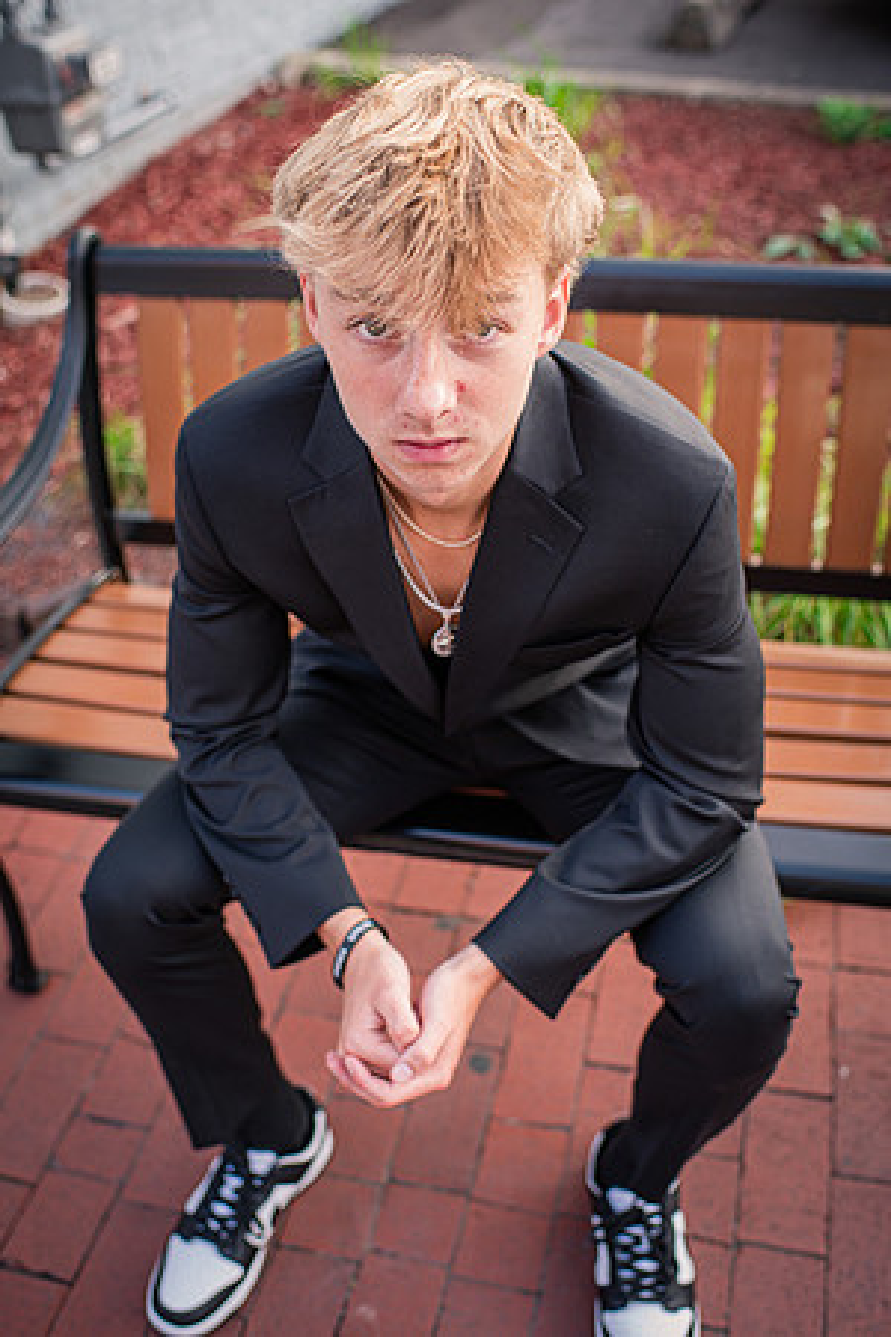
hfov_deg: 37.9
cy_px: 668
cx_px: 446
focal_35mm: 35
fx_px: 1299
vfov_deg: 54.4
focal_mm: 35
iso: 250
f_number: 2.8
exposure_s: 1/100
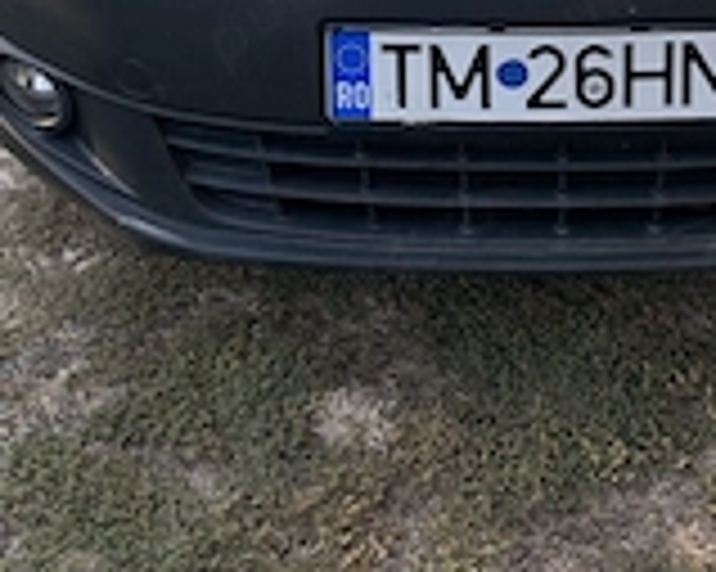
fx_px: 1355
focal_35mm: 64
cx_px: 509
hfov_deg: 29.3
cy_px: -315
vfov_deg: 20.1
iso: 25
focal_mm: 4.25
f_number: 1.8
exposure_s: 1/419
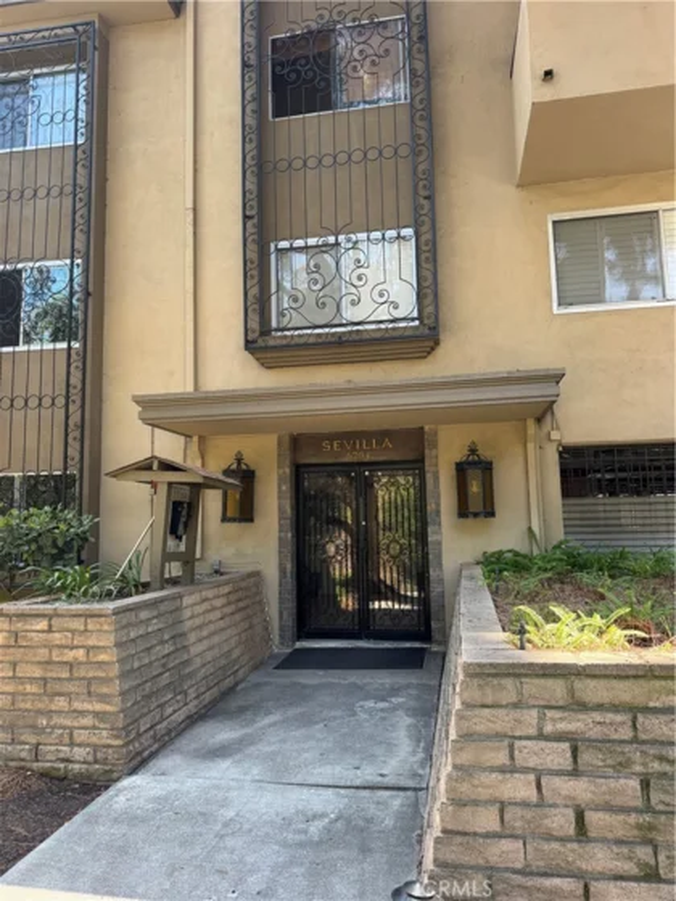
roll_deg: +0.8
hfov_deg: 56.8
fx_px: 625
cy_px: 450
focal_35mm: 24
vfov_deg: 71.6
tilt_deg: +6.4
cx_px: 338
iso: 64
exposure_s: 1/190
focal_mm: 6.76
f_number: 1.78
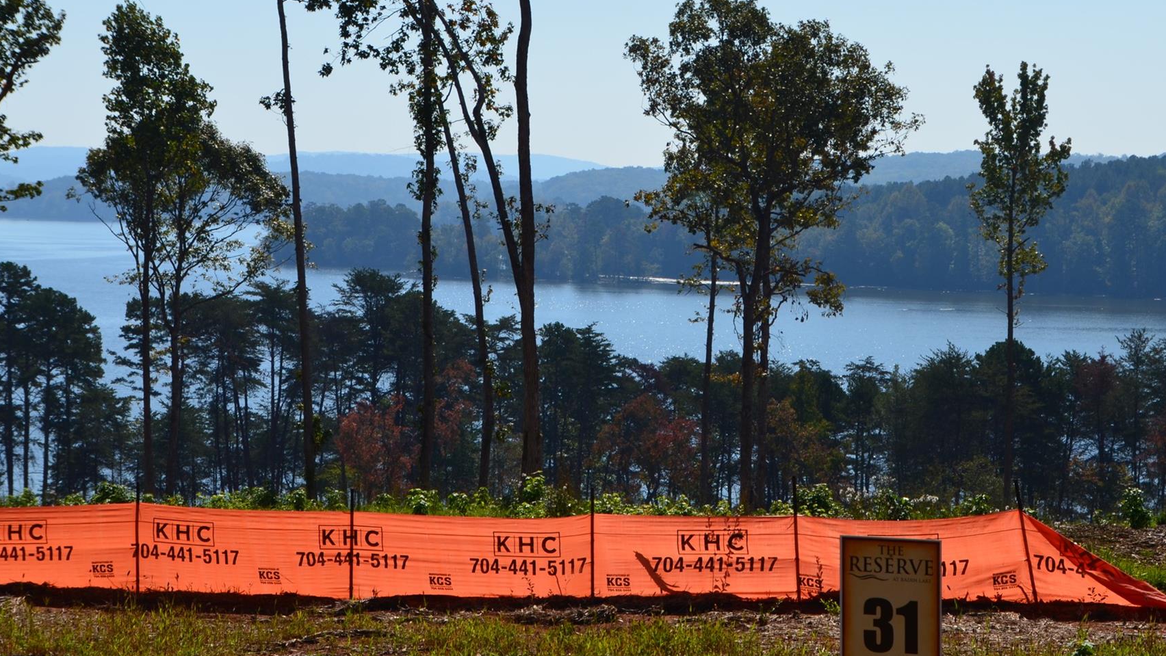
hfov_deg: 20.6
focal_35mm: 104
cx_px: 665
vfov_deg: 11.7
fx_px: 3204
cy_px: 349
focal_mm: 55
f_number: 13
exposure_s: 1/250
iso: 100
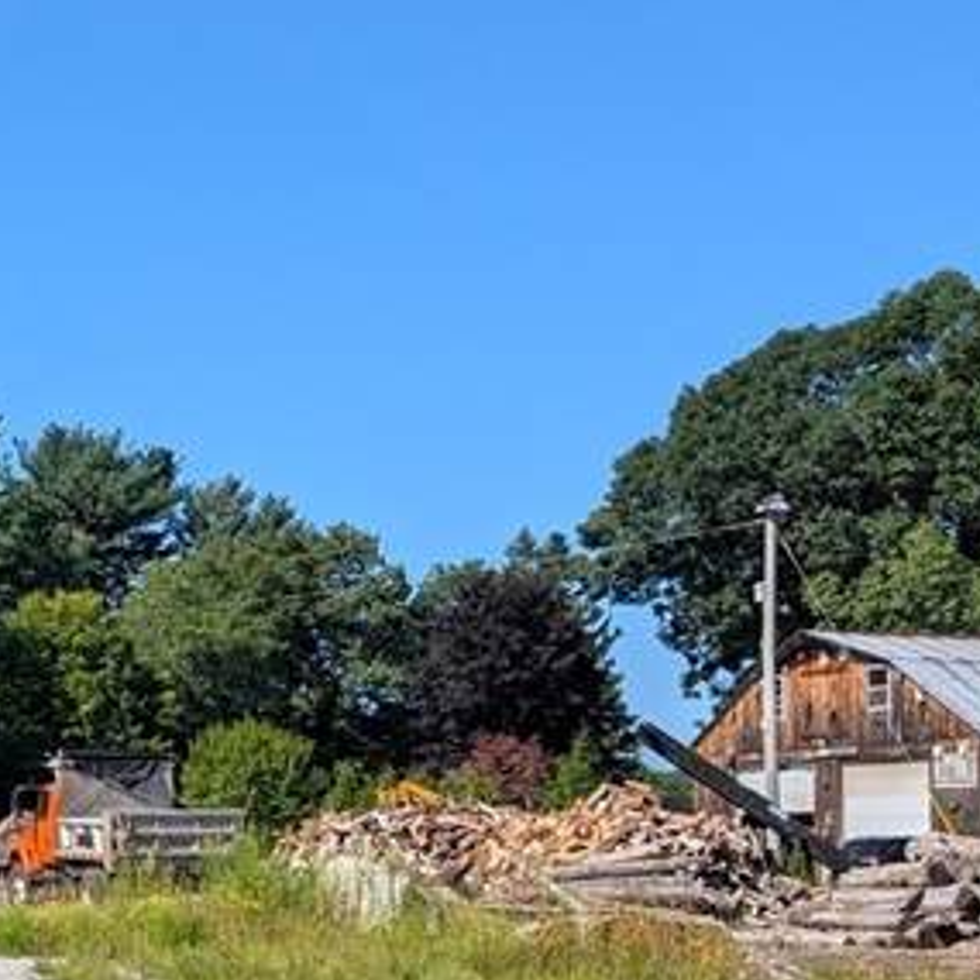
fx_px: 2434
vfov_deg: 22.5
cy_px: 739
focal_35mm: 76
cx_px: -684
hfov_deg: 18.7
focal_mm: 6.9
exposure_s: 1/8850
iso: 26
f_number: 1.68
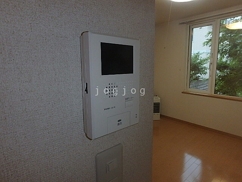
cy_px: 91
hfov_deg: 79.0
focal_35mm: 21
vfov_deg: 63.4
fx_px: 147
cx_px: 121
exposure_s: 1/30
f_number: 6
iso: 250
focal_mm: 3.7
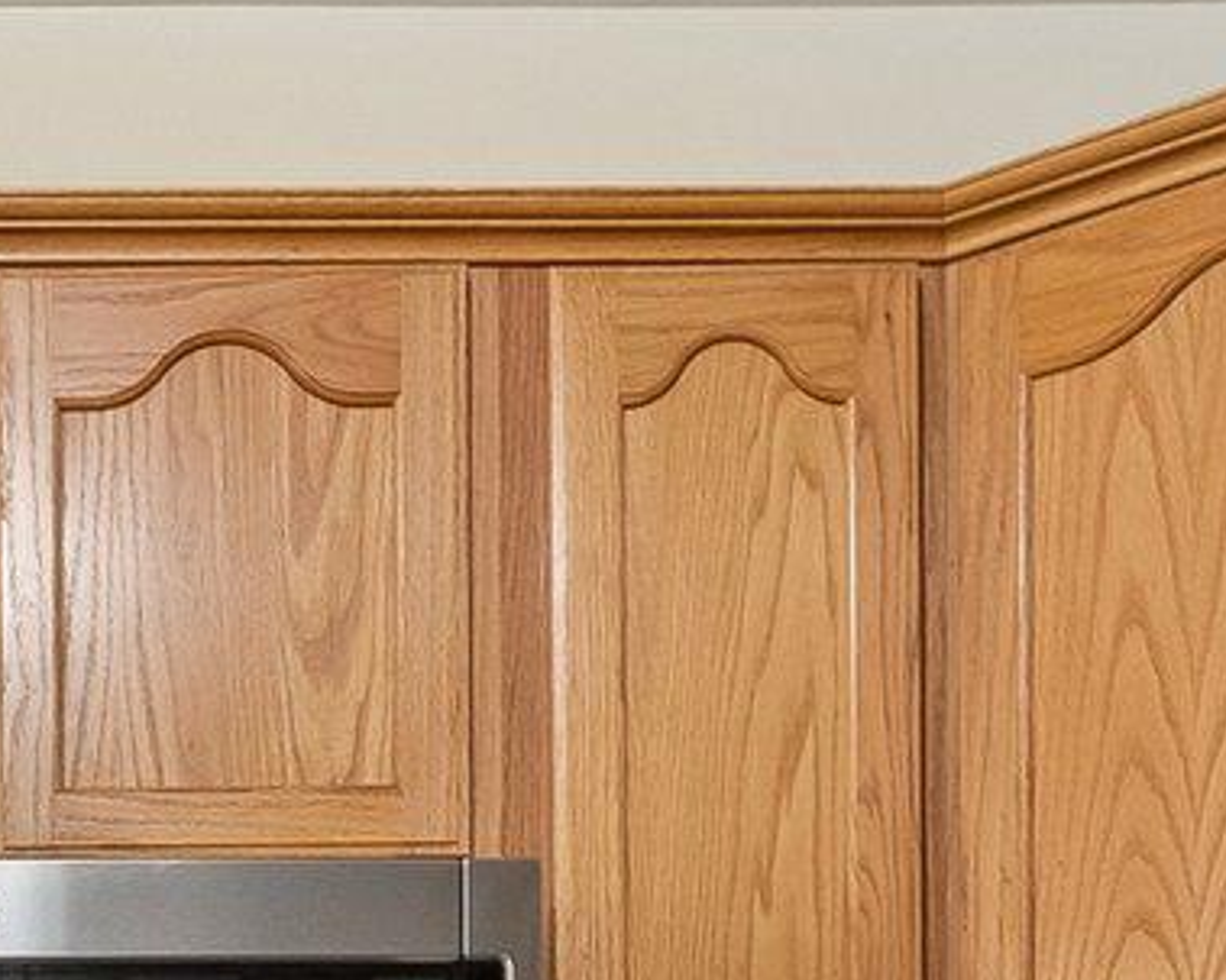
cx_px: 10
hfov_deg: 24.0
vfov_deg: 17.4
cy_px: 1619
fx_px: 2757
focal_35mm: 76
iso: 400
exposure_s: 1/25
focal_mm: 10
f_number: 5.6
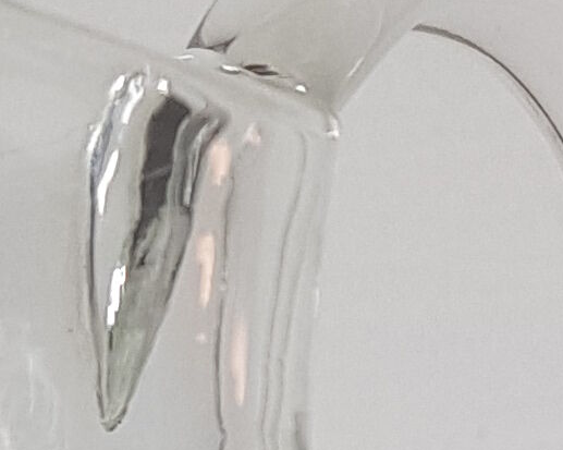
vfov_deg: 6.9
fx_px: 3297
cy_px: 1440
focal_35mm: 198
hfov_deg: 9.5
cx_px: -227
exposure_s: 1/100
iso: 40
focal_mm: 4.2
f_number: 1.7
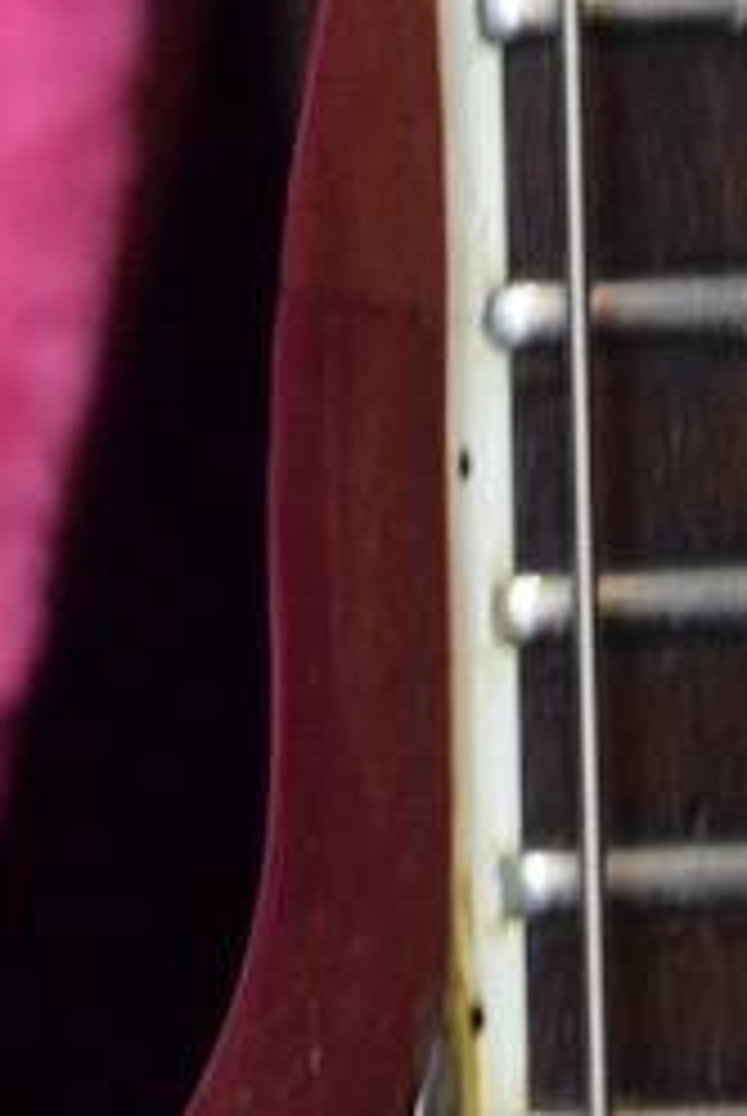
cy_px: -1377
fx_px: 15457
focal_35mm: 498
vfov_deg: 4.1
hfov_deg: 2.8
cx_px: 774
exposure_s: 1/60
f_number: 5.6
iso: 2800
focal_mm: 55
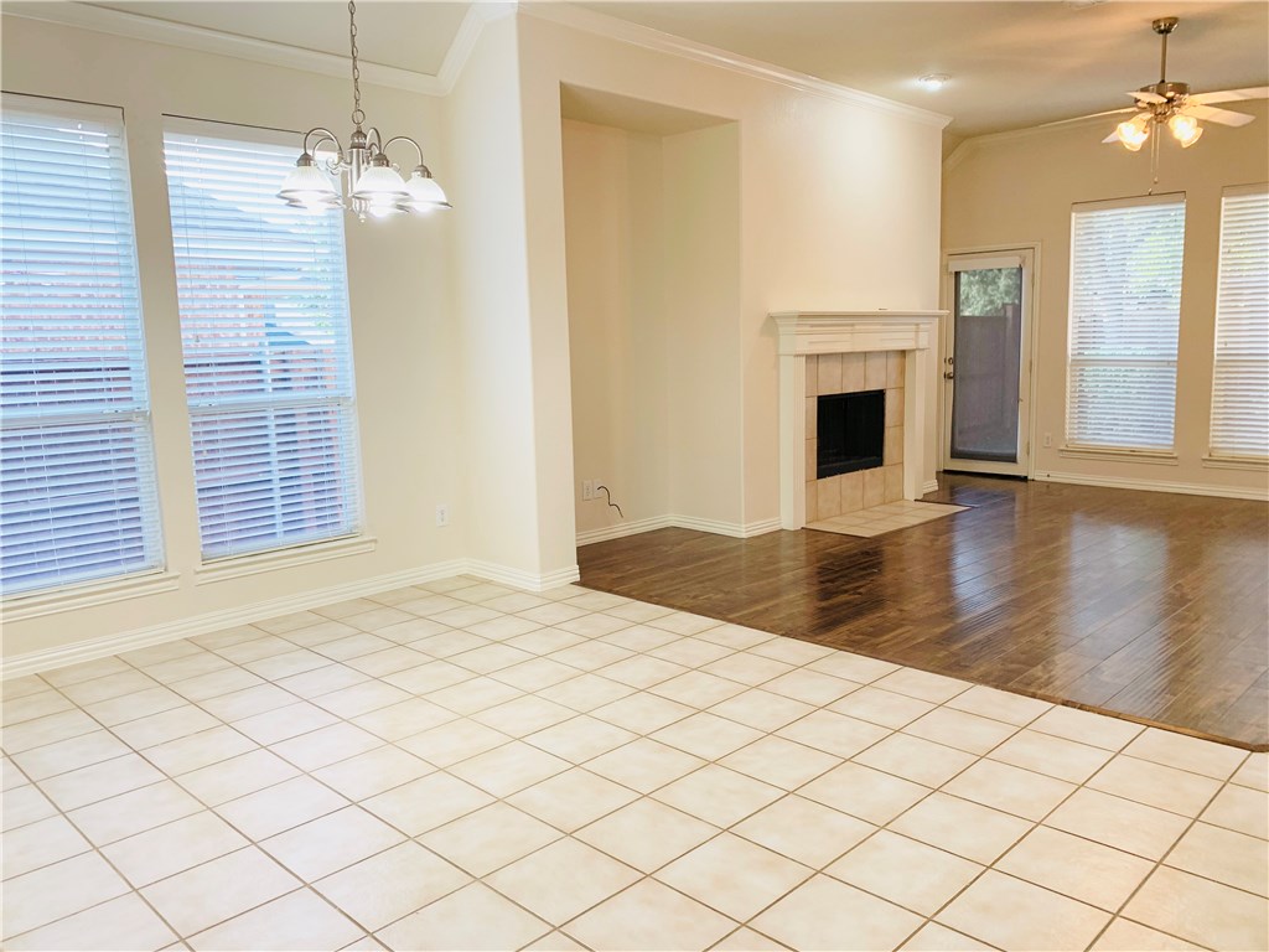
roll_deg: +0.9
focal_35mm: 26
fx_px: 953
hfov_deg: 67.3
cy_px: 476
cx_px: 634
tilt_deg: -7.4
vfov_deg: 53.1
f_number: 1.8
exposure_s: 1/60
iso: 64
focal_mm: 4.25
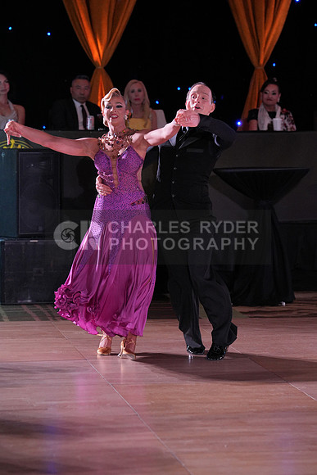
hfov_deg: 10.0
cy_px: 238
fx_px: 1808
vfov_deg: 15.0
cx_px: 158
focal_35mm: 137
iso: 2000
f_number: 4
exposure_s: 1/400
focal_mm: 137
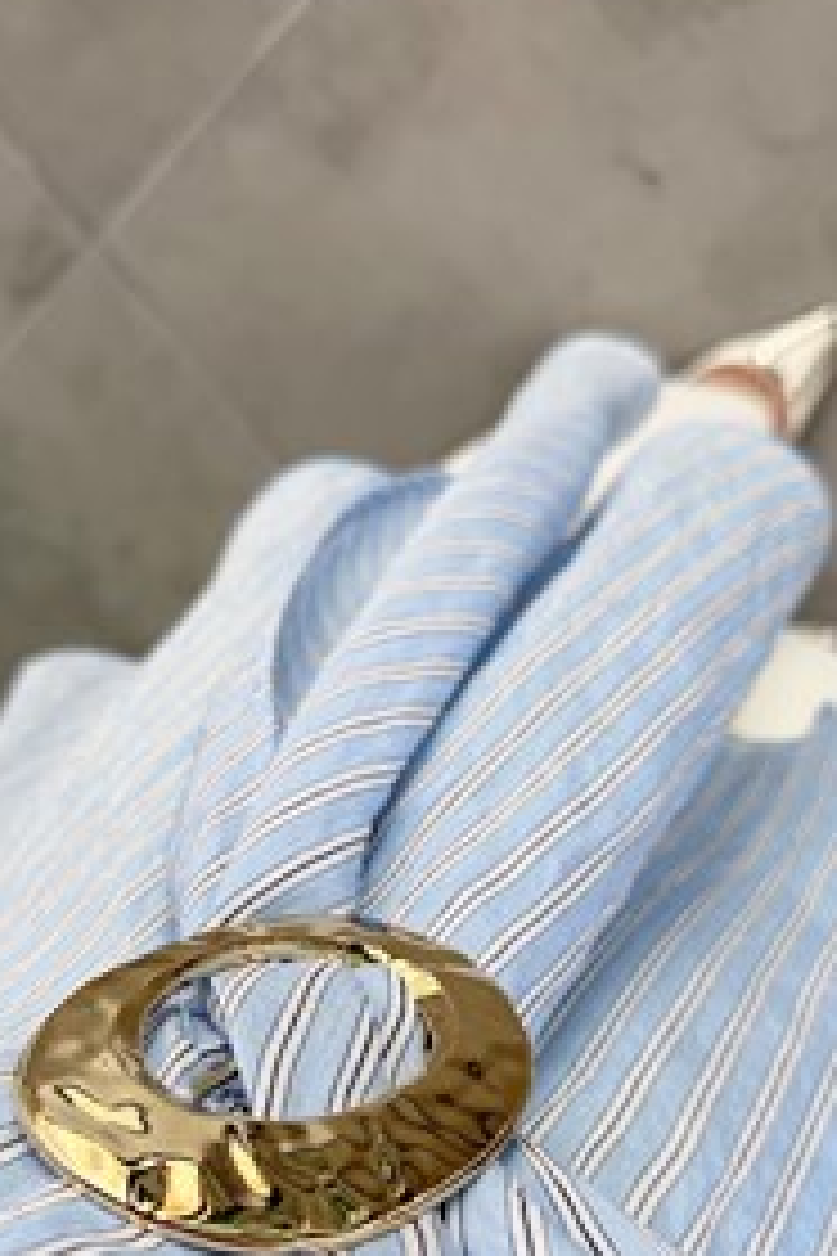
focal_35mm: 37
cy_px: 862
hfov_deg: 35.8
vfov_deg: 50.7
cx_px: 328
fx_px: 1290
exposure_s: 1/476
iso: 100
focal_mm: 6.76
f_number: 1.78
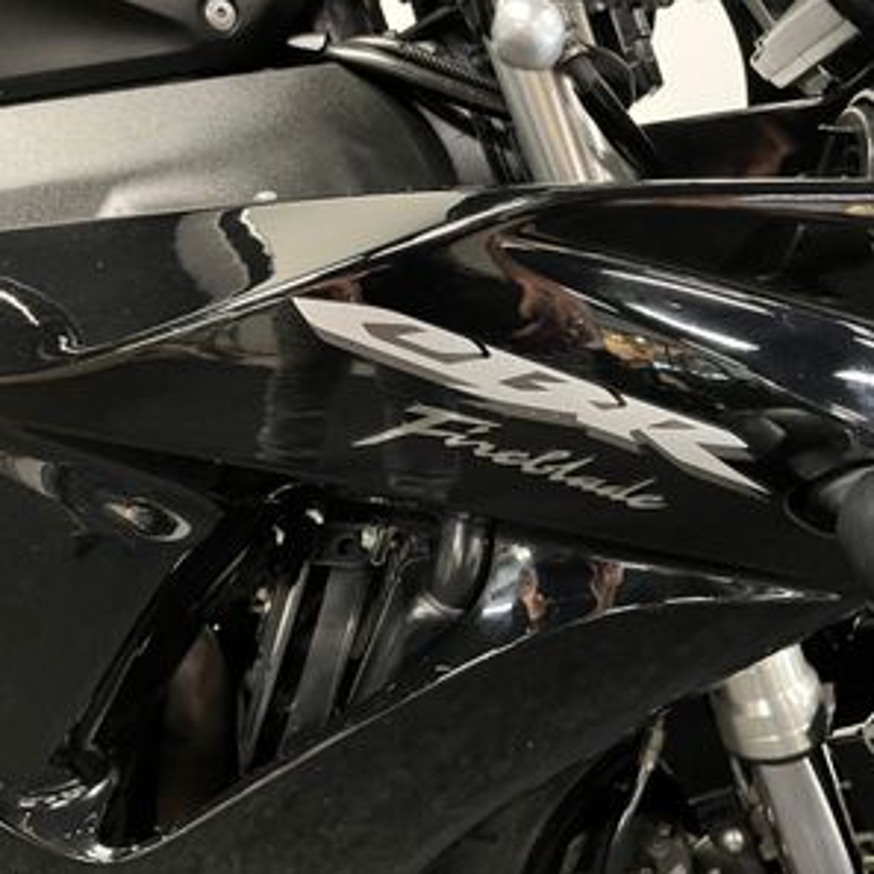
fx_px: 886
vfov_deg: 52.5
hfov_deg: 52.5
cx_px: 441
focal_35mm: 31
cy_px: 438
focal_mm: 5.1
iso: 640
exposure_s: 1/33
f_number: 1.6
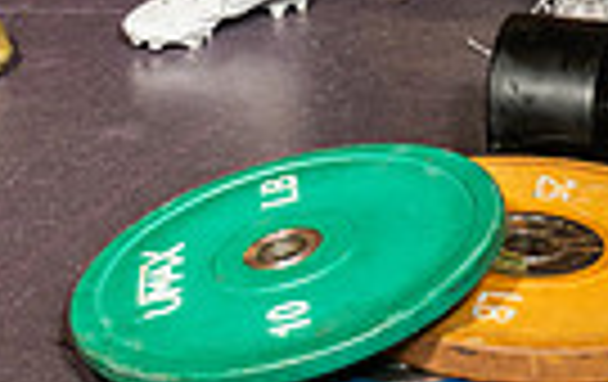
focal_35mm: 149
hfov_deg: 13.9
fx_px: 2474
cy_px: -602
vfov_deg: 8.0
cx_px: 90
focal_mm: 44
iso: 500
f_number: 5.6
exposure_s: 1/250
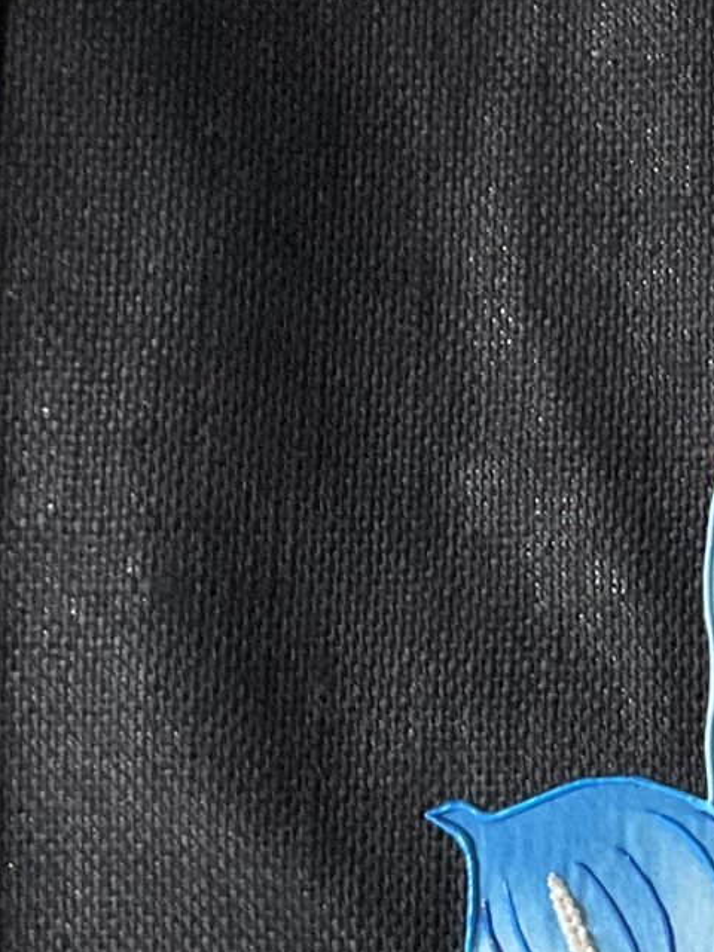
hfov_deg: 12.2
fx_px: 3190
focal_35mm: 116
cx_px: 1081
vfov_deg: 16.9
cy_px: 220
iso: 200
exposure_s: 1/60
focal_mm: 3
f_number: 1.8
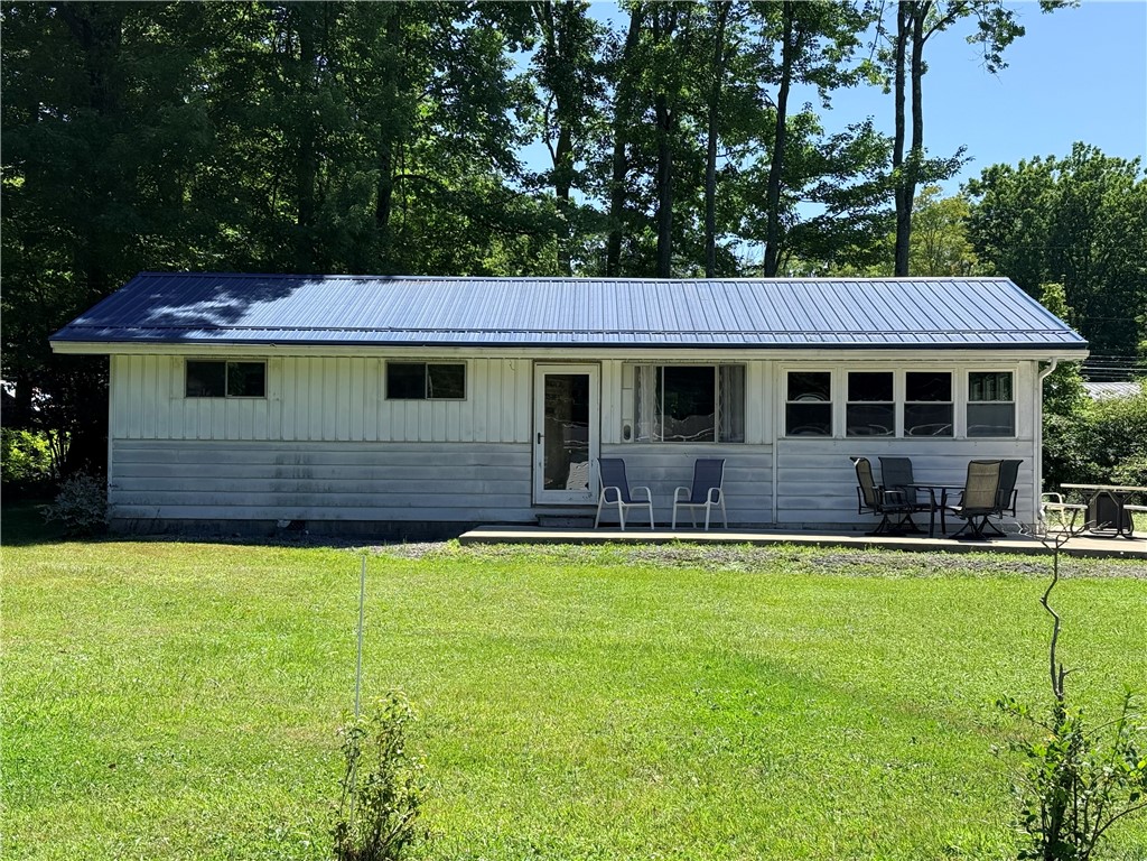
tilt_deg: +1.9
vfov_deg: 30.3
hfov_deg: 39.7
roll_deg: -0.4
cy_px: 430
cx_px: 574
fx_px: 1590
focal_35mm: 48
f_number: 1.78
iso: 100
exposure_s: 1/3891
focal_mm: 6.76
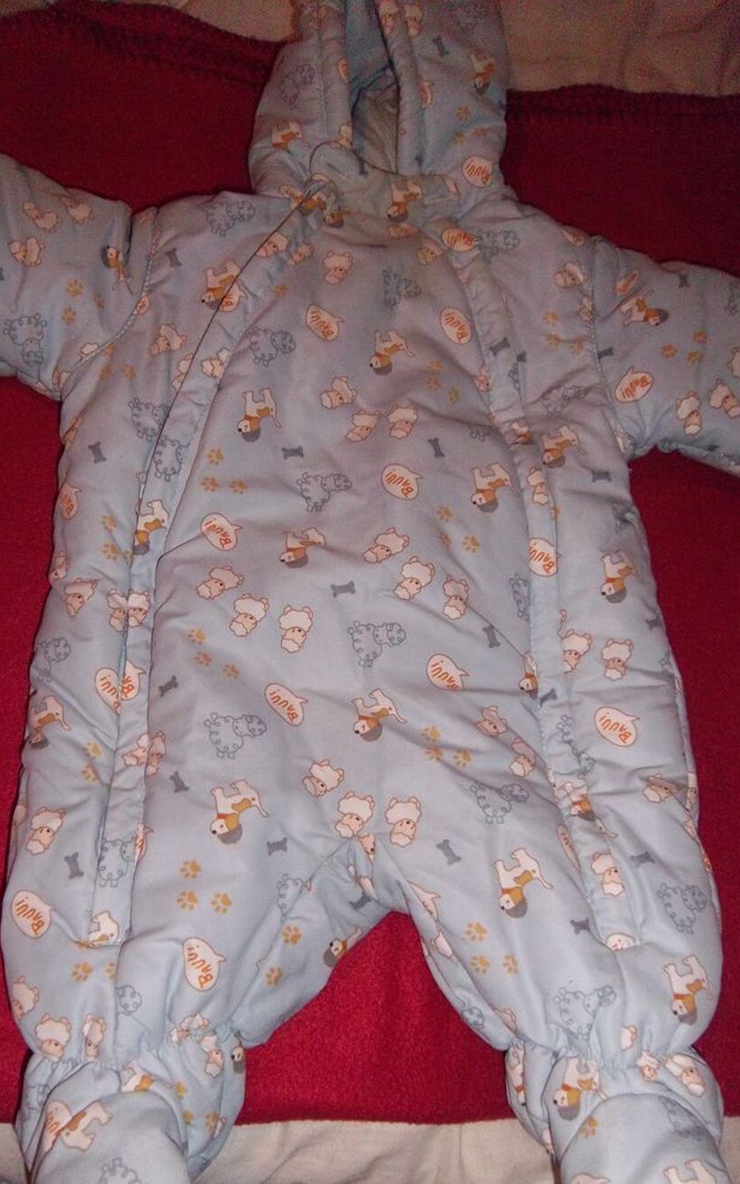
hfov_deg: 41.8
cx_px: 336
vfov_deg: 62.9
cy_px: 596
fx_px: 968
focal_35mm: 30
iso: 160
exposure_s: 1/64
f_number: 3.5
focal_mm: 5.1
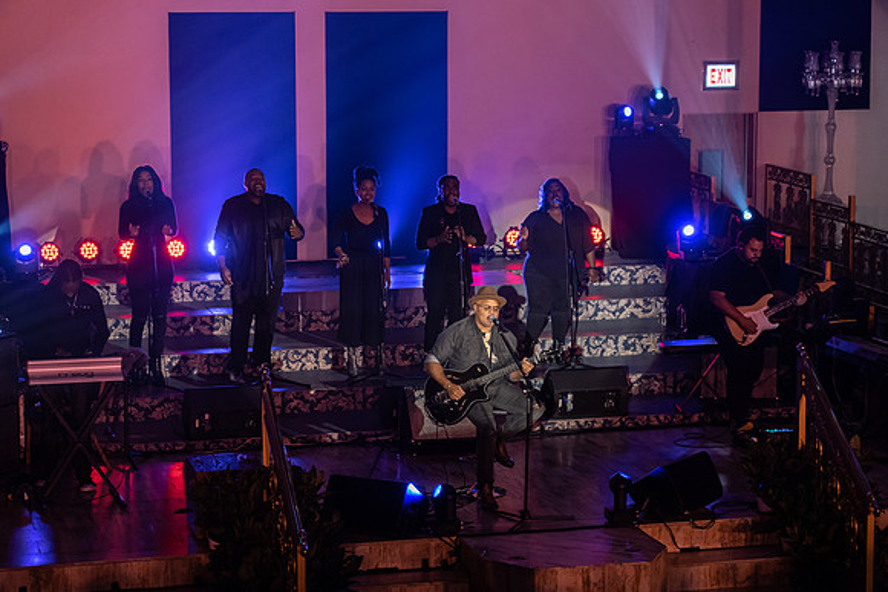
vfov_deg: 15.2
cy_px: 296
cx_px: 444
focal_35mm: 90
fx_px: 2220
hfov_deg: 22.6
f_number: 4
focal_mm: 90
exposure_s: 1/125
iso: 5000
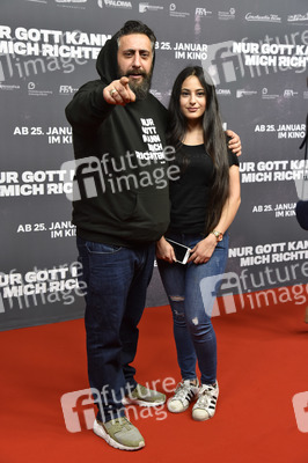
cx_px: 154
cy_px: 232
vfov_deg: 38.2
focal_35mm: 52
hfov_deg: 25.9
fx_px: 668
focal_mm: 52
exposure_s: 1/160
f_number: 5.6
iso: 1600
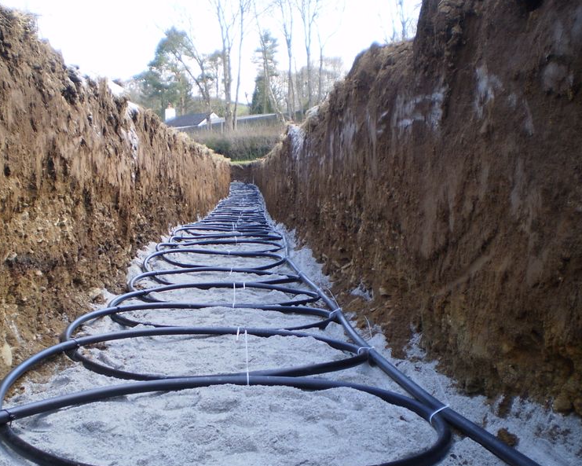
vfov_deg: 32.7
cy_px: 280
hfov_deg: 40.2
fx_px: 792
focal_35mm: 46
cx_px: 235
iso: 64
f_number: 3.1
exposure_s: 1/80
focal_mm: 6.3
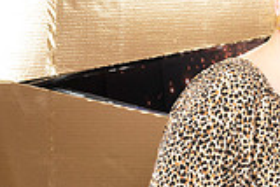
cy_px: 188
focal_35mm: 188
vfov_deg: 7.3
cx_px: 504
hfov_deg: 10.3
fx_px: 1464
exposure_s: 1/125
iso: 320
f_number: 9
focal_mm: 52
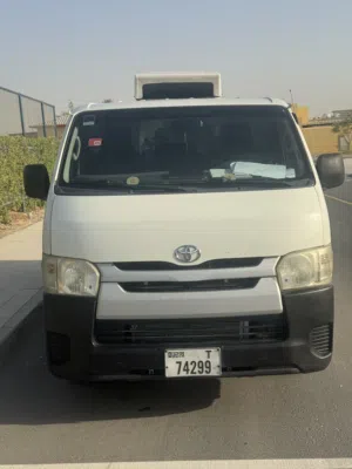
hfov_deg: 30.3
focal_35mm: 48
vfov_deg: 39.7
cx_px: 176
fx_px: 651
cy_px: 234
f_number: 1.78
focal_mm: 6.76
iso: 64
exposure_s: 1/4310
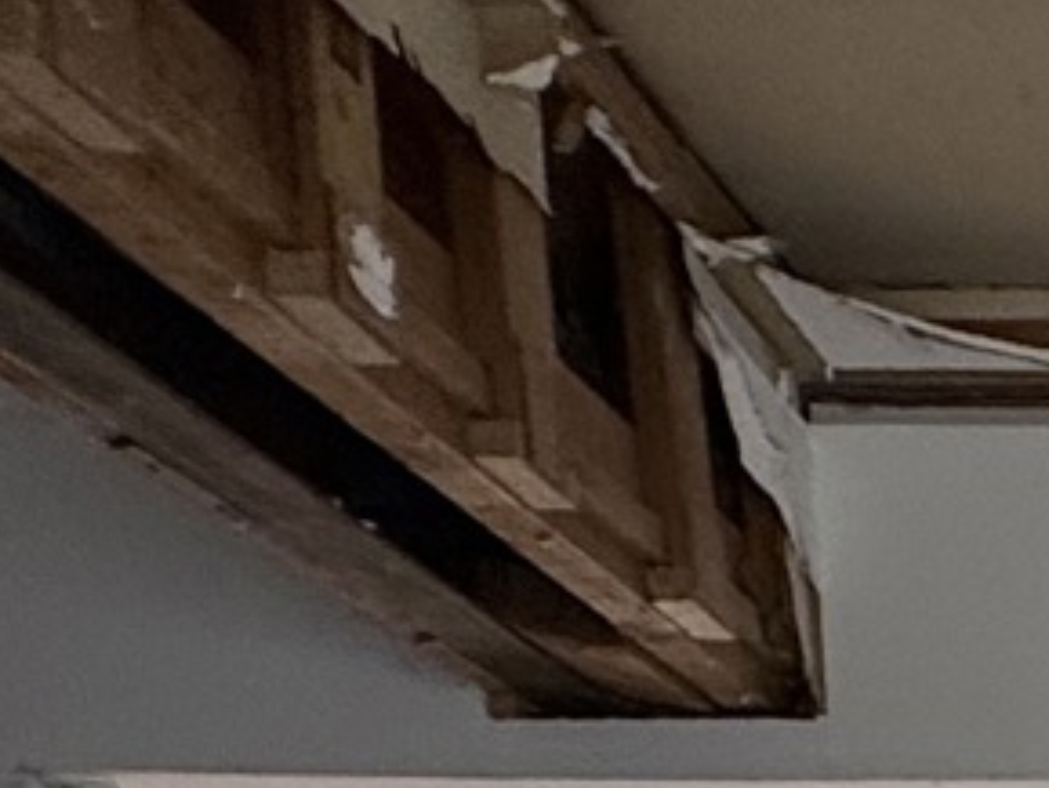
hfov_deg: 17.8
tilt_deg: -7.8
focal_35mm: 93
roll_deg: -0.1
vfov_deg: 12.4
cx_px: 1771
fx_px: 2819
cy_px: 1903
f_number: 2.2
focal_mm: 2.22
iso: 200
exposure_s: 1/99
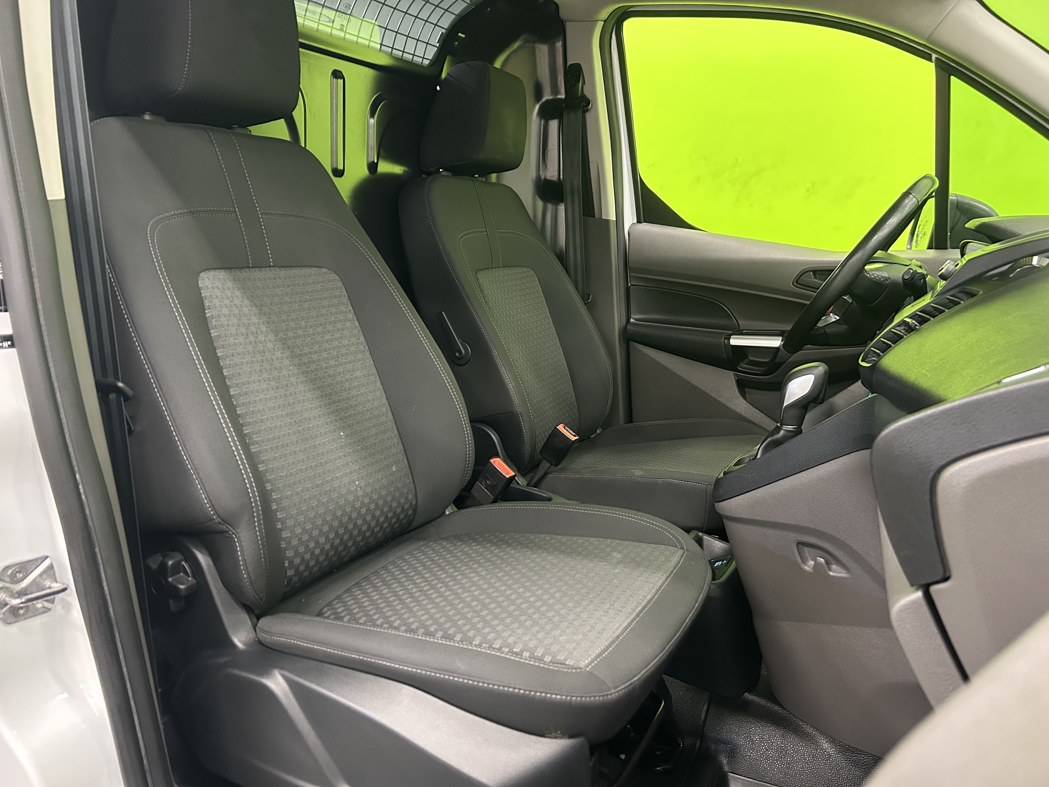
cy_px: 394
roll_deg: -2.4
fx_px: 788
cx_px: 524
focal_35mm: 26
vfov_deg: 53.1
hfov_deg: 67.3
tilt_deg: -13.3
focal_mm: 5.7
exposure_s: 1/33
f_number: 1.5
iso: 500
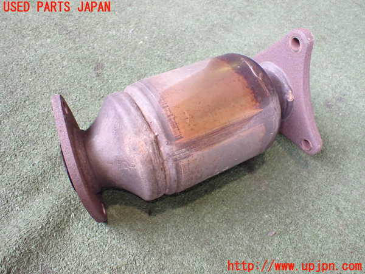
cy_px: 137
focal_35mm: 30
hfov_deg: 60.0
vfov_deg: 46.8
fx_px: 316
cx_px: 182
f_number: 2.3
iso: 800
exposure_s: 1/125
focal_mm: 5.4
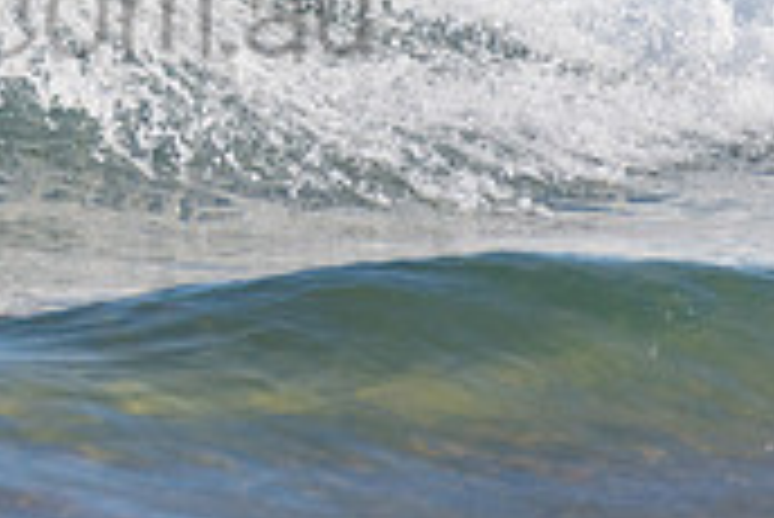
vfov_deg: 0.7
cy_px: -245
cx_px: -24
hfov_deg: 1.0
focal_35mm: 2065
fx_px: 44434
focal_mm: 500
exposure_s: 1/2000
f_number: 5.6
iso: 140
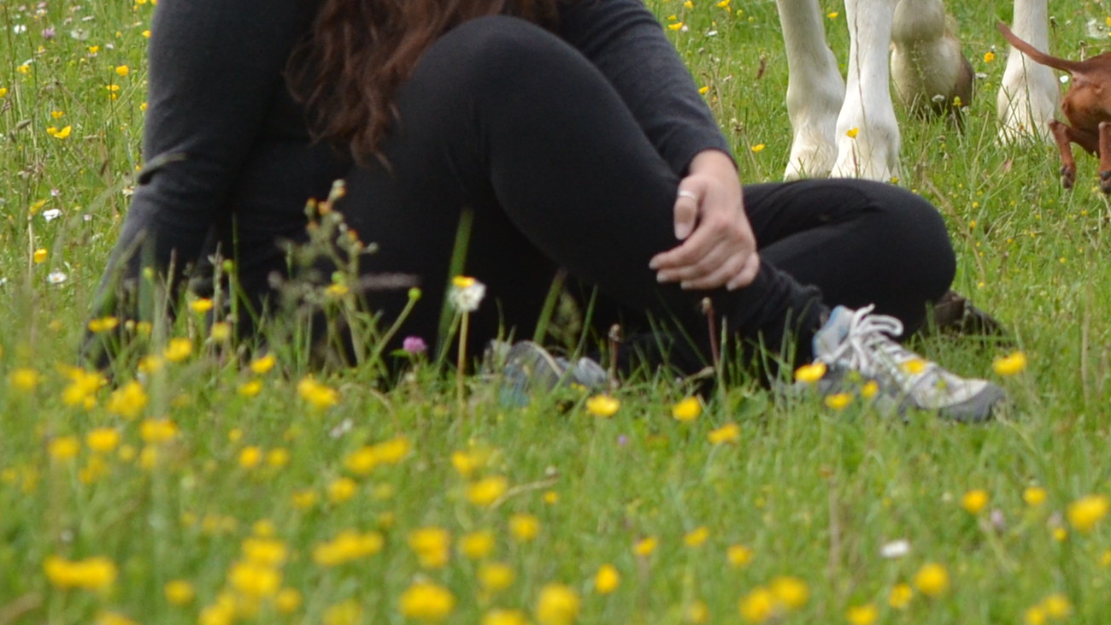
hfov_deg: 6.9
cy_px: -170
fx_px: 9191
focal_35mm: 312
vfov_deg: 3.9
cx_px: 1250
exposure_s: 1/4000
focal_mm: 70
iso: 800
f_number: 4
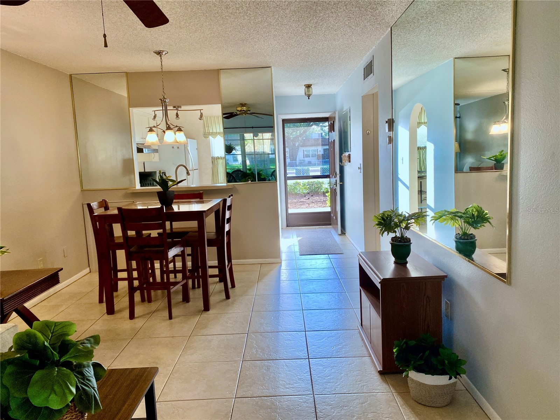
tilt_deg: -6.2
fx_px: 421
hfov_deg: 67.3
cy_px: 210
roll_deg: +2.0
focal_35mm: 26
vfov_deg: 53.1
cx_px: 280
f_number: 1.8
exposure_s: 1/120
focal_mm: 4.25
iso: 100
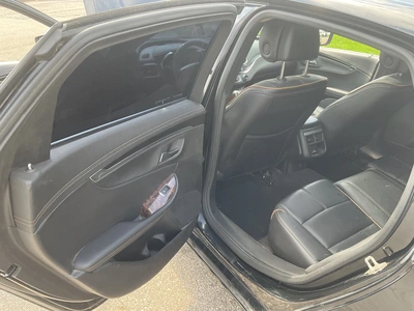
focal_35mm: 29
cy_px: 156
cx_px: 207
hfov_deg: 61.7
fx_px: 347
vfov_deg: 48.2
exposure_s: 1/123
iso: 32
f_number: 1.8
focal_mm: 3
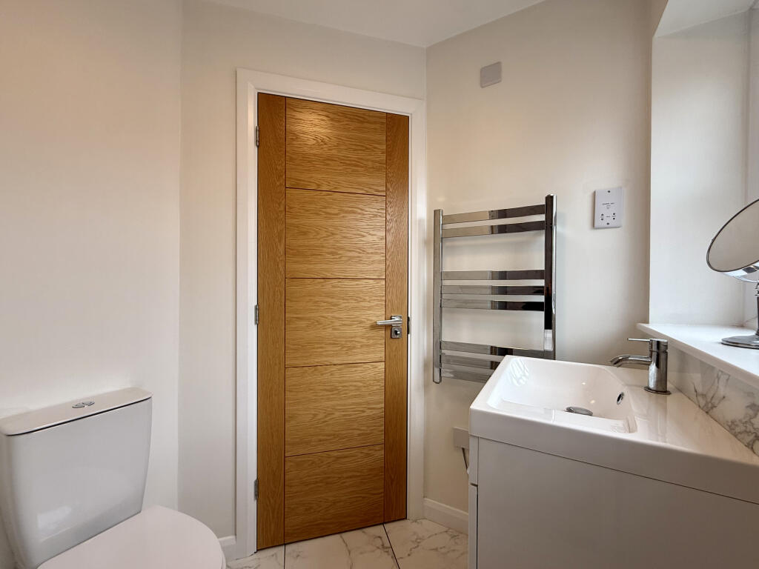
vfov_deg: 85.7
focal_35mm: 14
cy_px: 284
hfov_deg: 102.1
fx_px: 307
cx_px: 380
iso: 50
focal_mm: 2.22
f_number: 2.2
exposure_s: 1/99
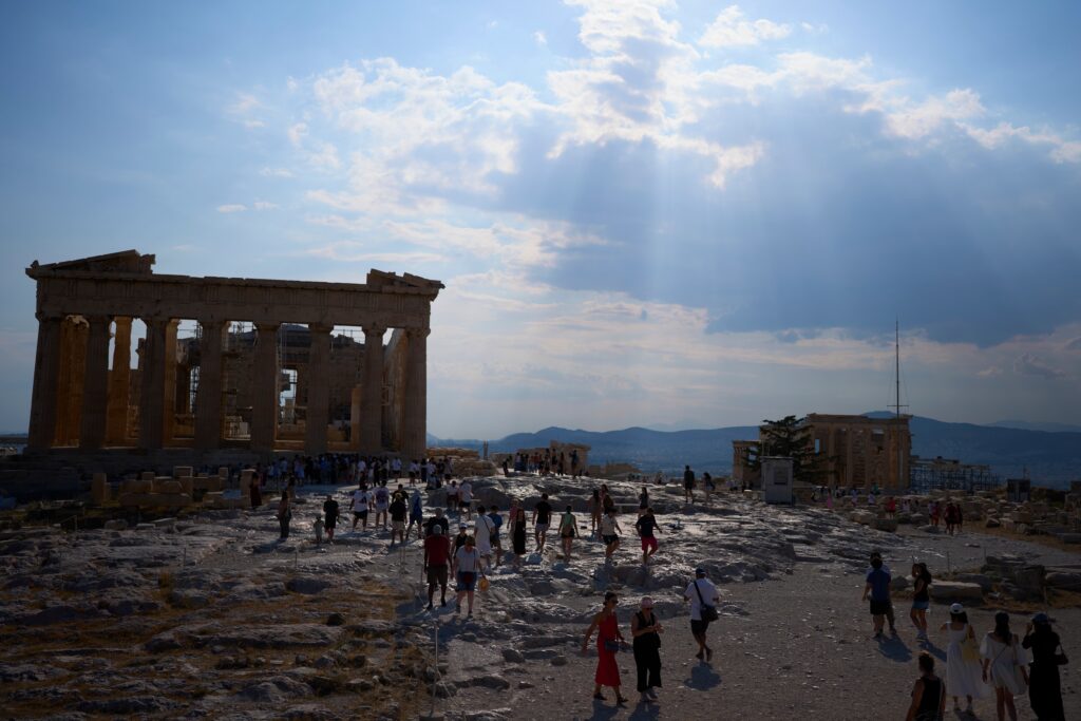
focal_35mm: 35
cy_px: 360
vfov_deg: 37.9
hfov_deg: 54.4
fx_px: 1051
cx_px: 540
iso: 50
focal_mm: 35
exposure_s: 1/10000
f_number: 1.4
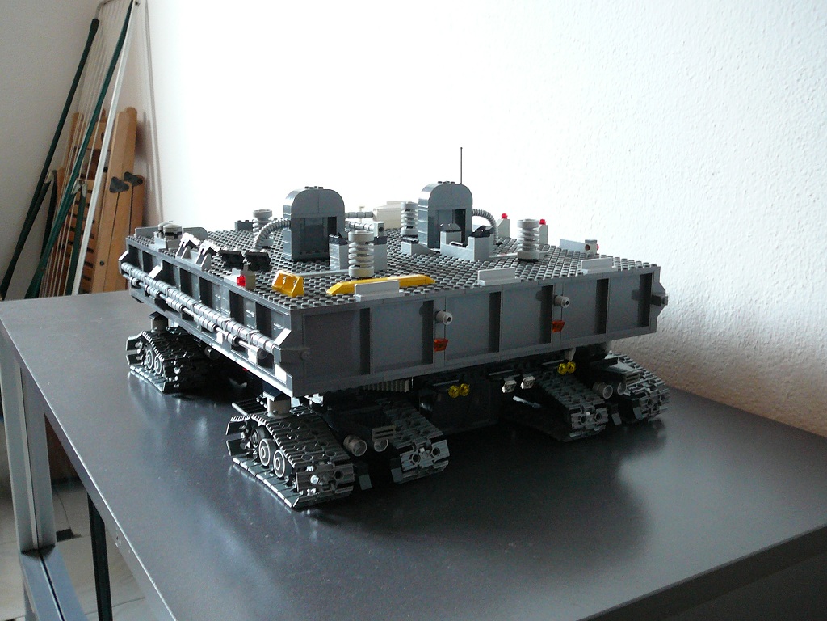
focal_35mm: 35
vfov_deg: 40.7
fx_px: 836
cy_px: 310
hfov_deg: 52.6
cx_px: 414
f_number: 2.8
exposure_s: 1/10
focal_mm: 5.2
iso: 200
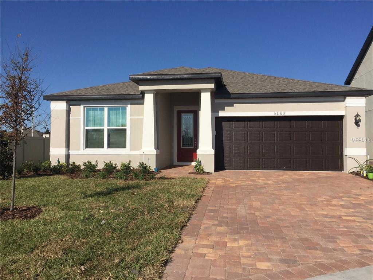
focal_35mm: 29
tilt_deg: +1.2
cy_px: 140
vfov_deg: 48.2
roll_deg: -0.6
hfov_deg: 61.7
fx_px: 312
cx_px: 186
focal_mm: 4.15
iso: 32
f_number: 2.2
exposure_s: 1/3597
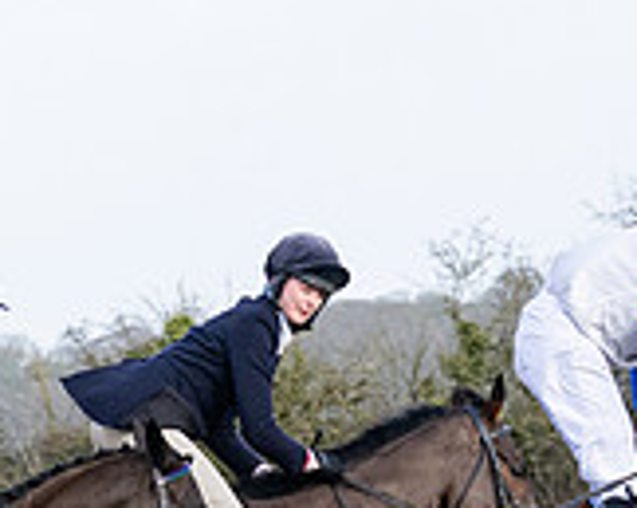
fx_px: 8205
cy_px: 923
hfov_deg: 4.4
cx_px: -358
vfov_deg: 3.5
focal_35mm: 436
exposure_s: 1/1250
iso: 400
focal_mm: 70
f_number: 5
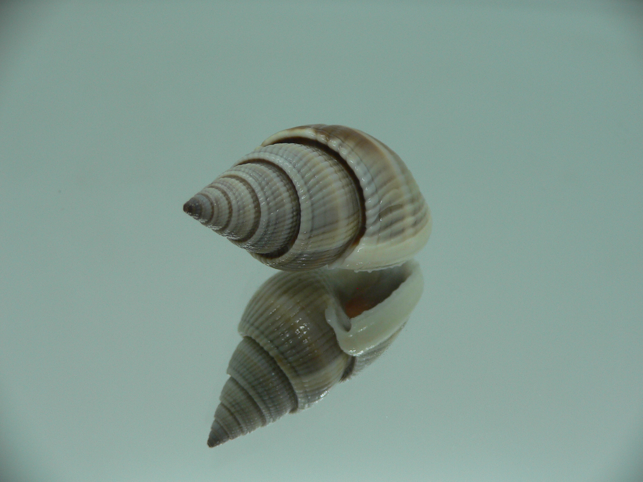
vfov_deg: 40.7
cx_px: 322
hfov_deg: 52.6
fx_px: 650
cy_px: 241
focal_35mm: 35
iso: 80
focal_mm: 4.6
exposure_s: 1/60
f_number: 2.8
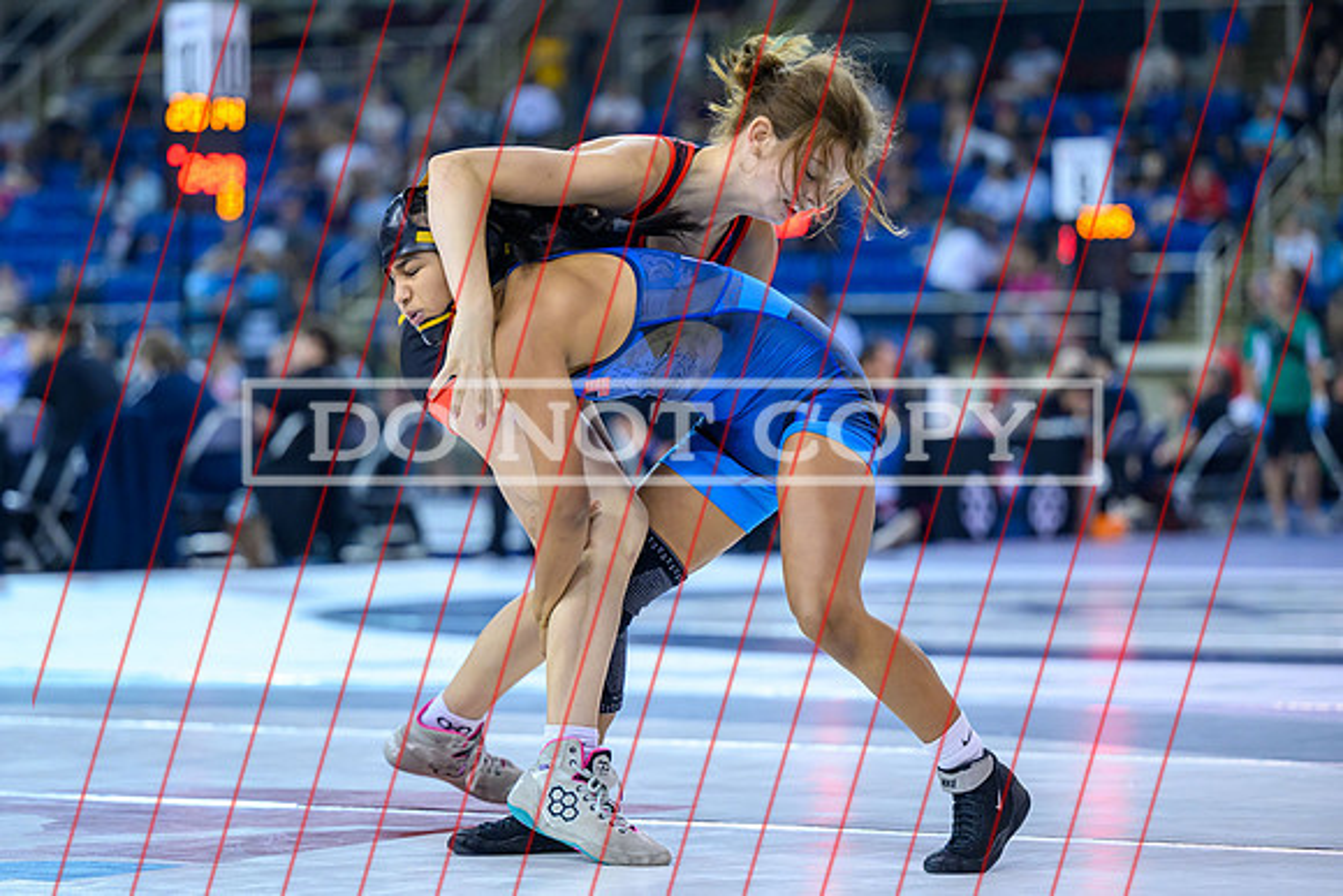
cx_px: 631
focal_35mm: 131
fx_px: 4873
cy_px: 493
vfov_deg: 10.5
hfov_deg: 15.7
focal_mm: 110
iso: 2500
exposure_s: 1/800
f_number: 2.8
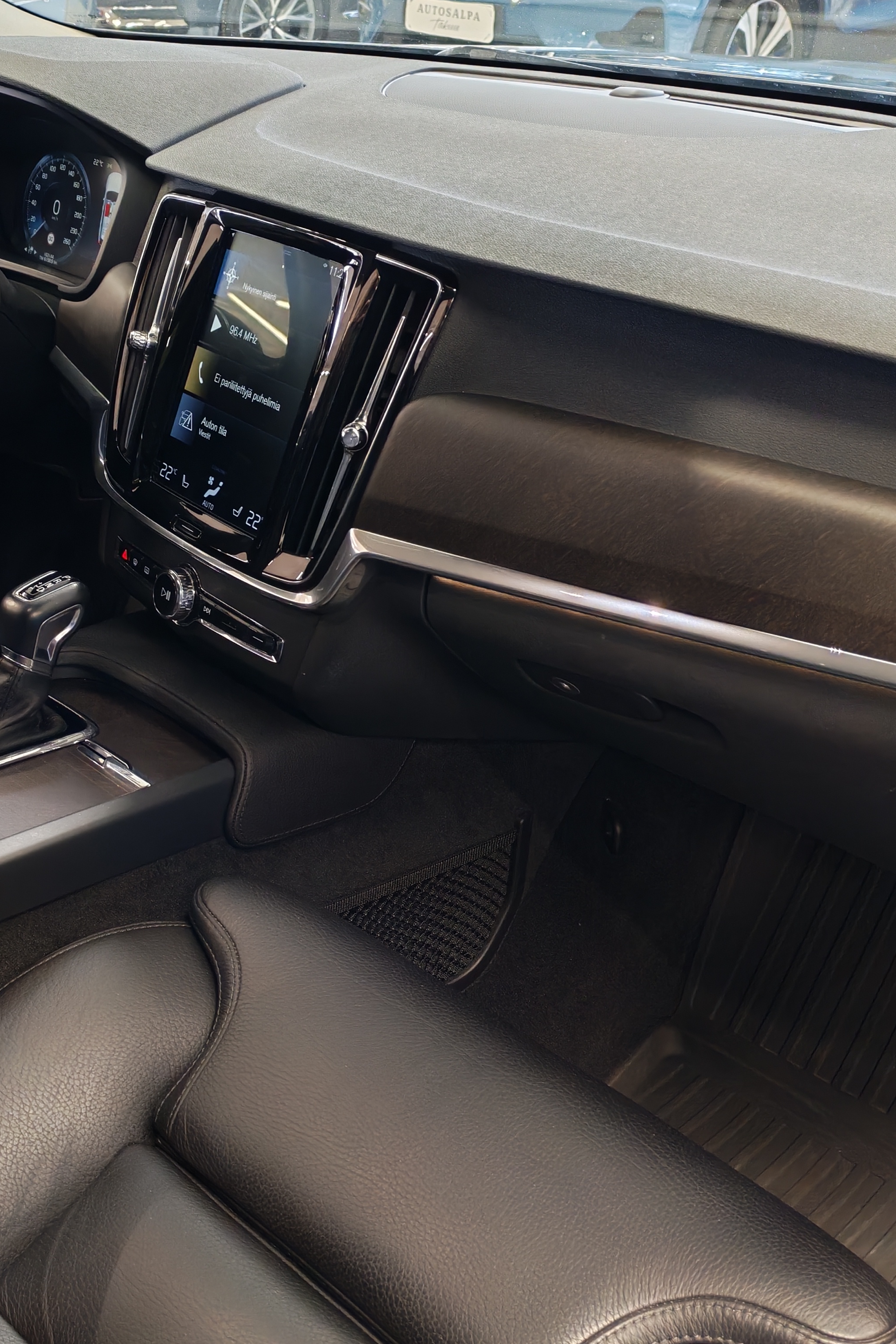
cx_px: 258
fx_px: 1679
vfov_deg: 43.6
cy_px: 667
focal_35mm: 45
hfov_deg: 29.5
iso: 800
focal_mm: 6.12
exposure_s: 1/50
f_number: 1.9
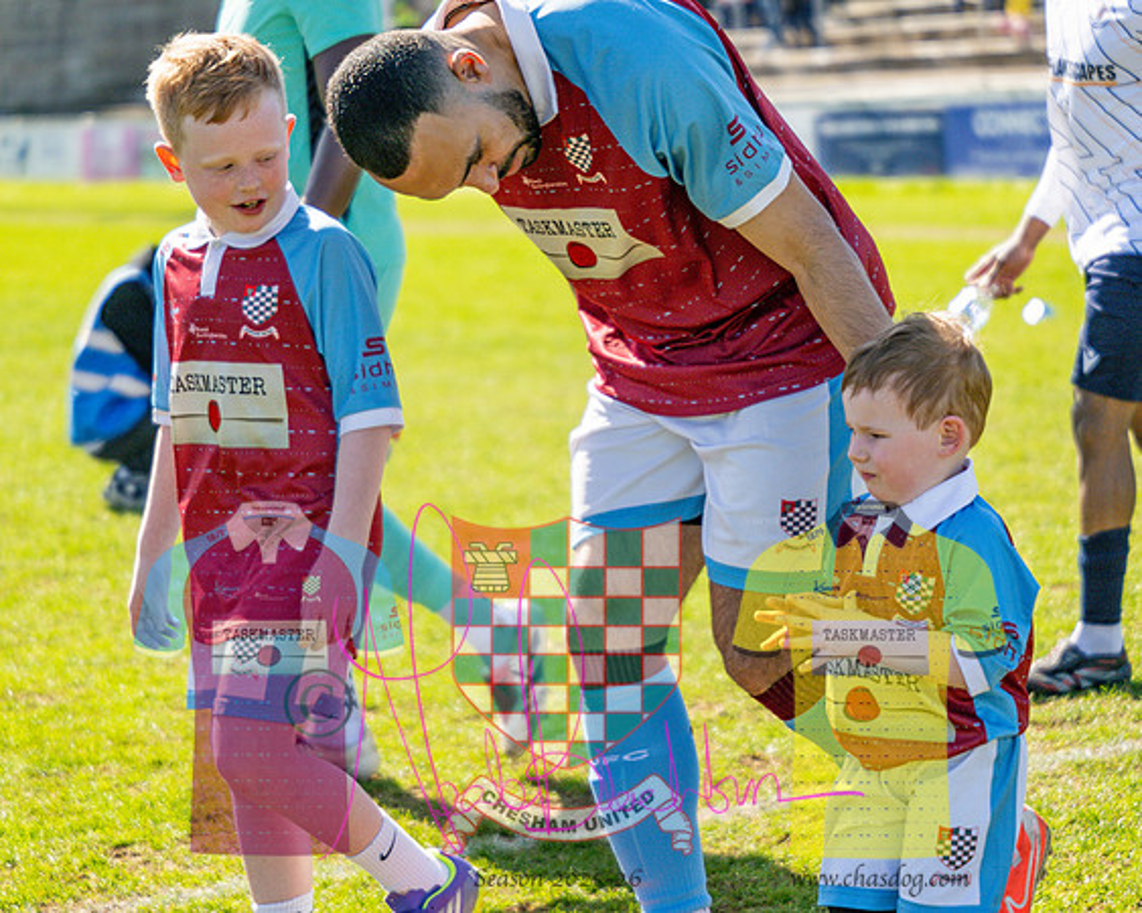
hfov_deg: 17.4
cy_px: 456
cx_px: 607
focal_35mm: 110
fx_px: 3731
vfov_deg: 13.9
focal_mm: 98
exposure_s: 1/3200
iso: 400
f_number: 4
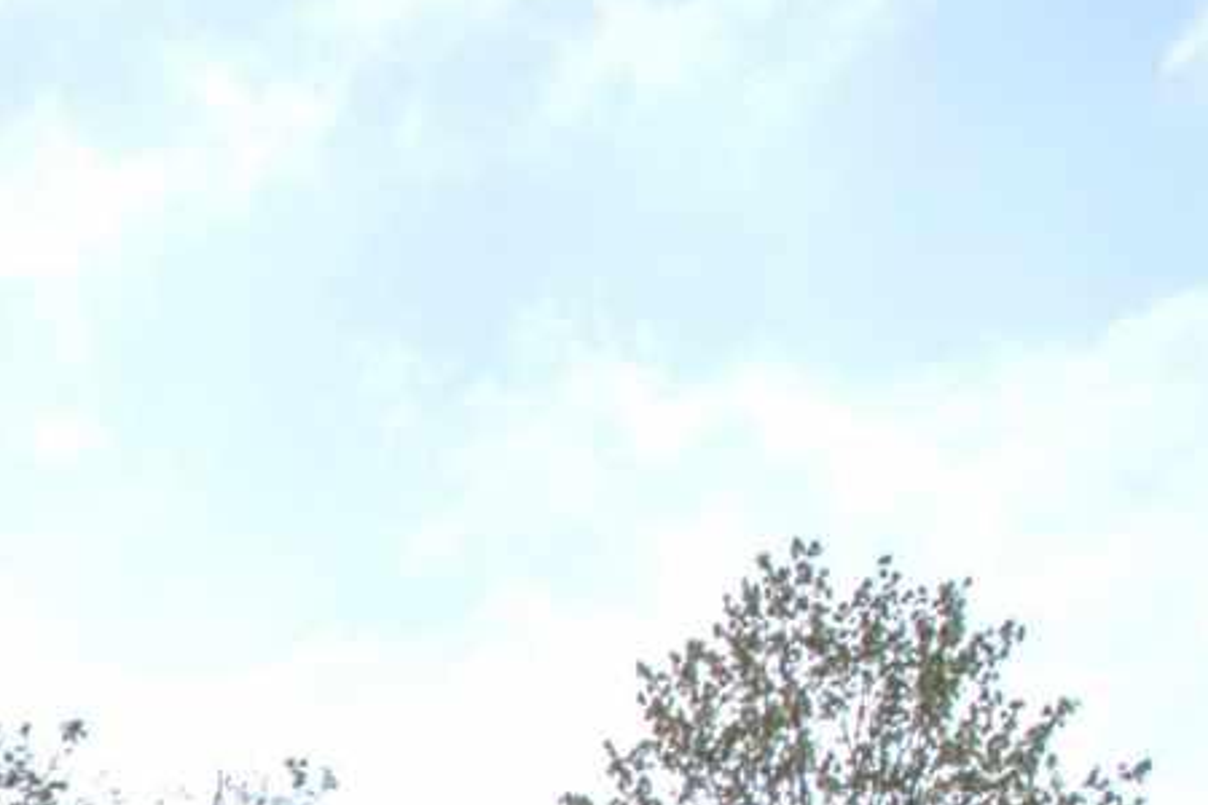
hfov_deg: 11.2
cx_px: -1769
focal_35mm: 150
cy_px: 1649
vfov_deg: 8.6
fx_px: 5033
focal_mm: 8.4
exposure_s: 1/3200
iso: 100
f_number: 2.8
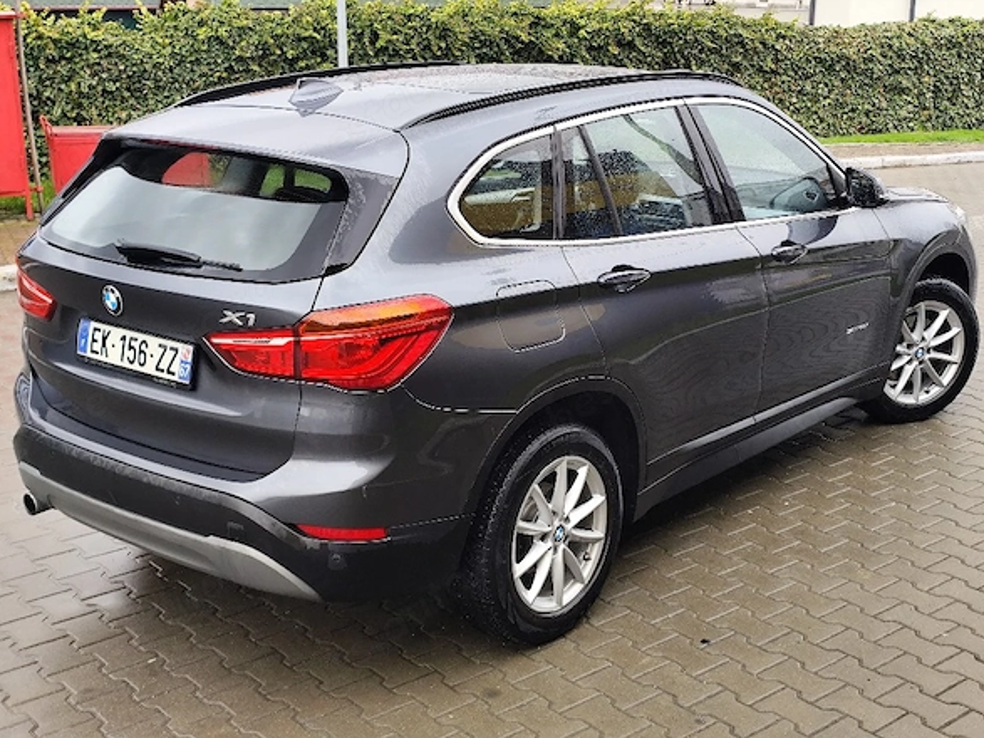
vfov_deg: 30.9
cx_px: 491
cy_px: 366
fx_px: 1336
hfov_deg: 40.4
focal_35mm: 47
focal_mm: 6.19
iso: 50
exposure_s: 1/120
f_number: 1.65
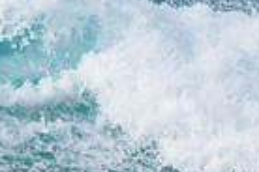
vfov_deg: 0.3
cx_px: -270
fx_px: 30243
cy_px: 93
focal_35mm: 4204
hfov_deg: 0.5
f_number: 11
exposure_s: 1/2000
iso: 900
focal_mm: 1000
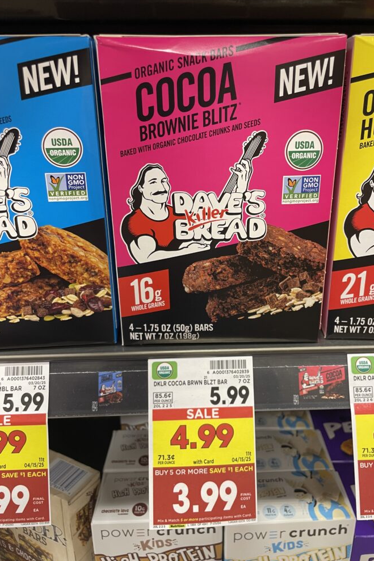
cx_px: 212
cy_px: 276
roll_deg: +1.0
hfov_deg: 46.3
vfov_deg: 65.5
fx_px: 436
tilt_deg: -22.9
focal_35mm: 28
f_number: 1.6
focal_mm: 4.2
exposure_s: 1/40
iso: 80
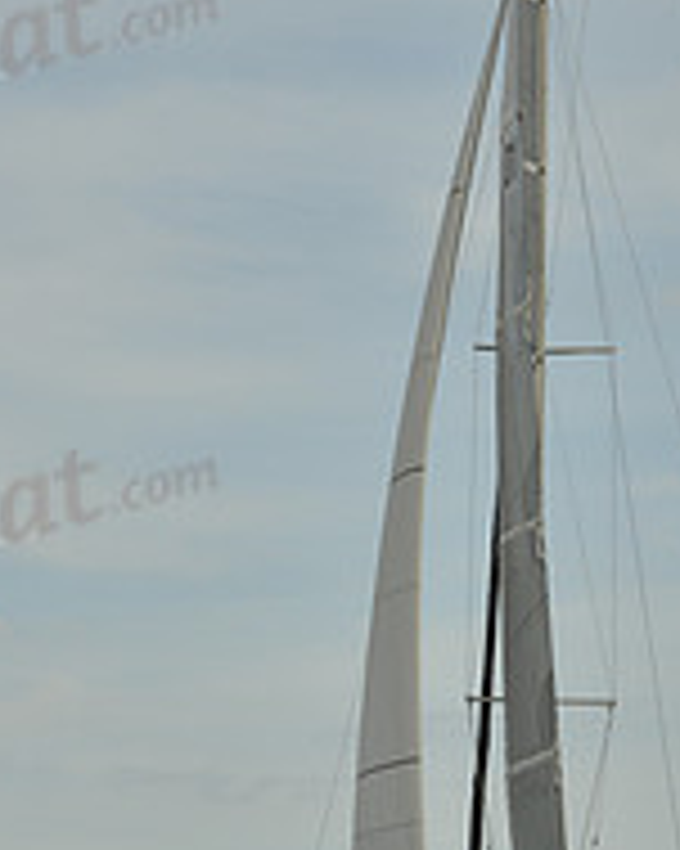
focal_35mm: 202
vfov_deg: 9.6
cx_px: 453
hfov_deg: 7.6
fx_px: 5086
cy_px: 243
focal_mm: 70
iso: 200
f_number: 7.1
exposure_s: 1/1250
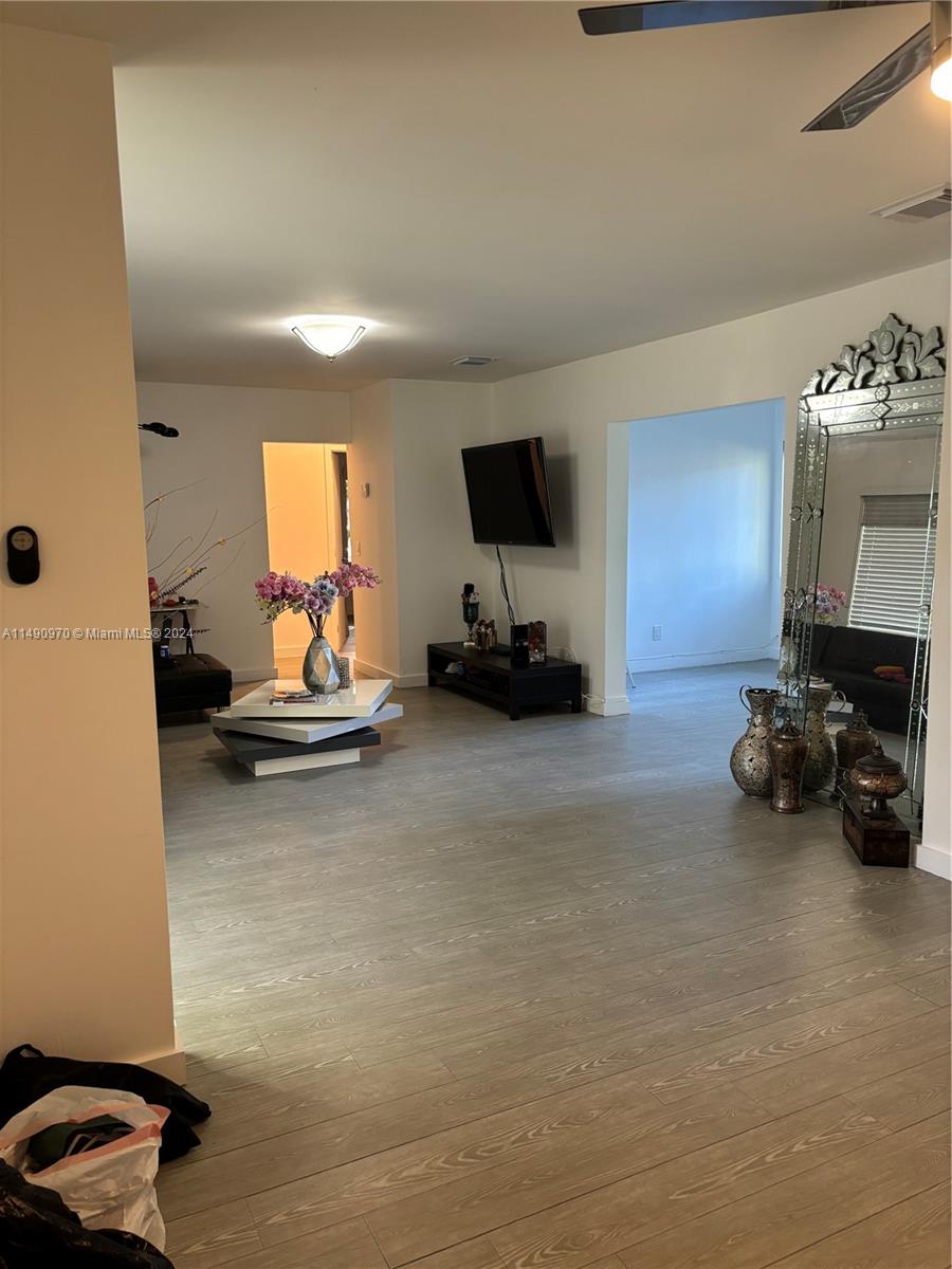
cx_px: 476
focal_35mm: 26
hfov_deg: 53.1
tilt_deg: -7.5
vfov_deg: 67.3
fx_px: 953
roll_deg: +0.4
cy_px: 634
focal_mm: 5.96
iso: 125
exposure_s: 1/60
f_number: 1.6
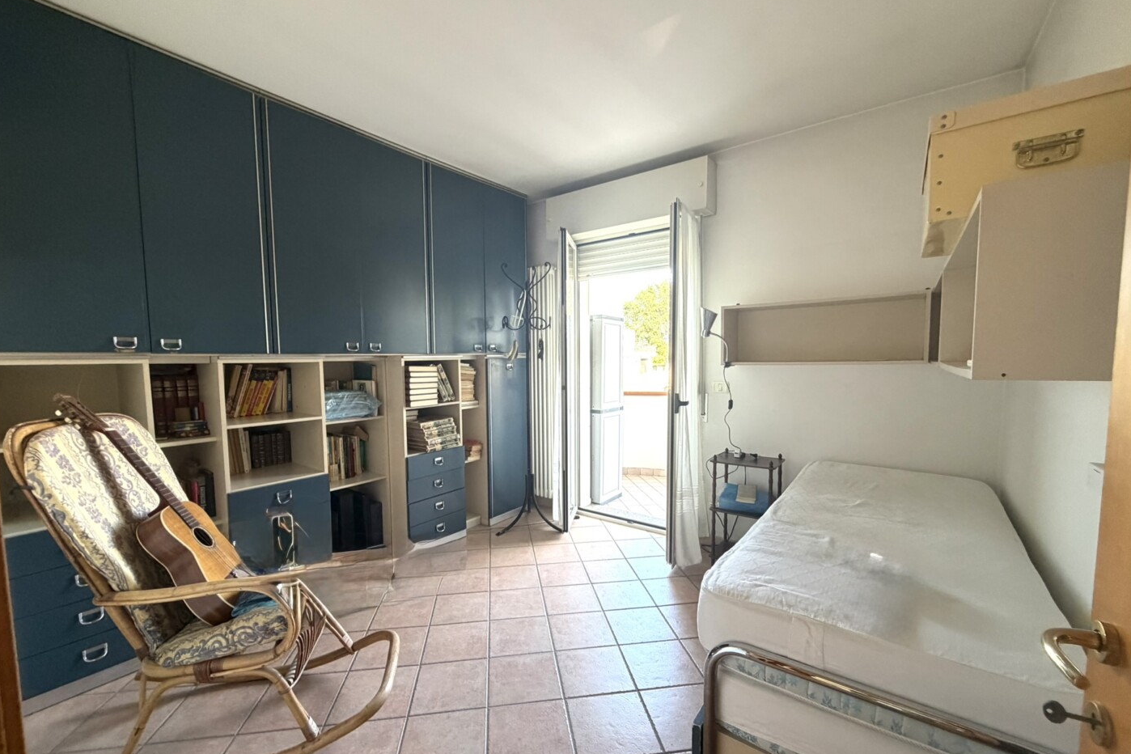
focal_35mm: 15
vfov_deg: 77.3
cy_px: 392
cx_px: 560
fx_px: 471
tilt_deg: -4.9
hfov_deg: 100.4
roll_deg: +1.4
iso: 320
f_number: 2.2
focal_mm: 2.22
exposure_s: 1/104
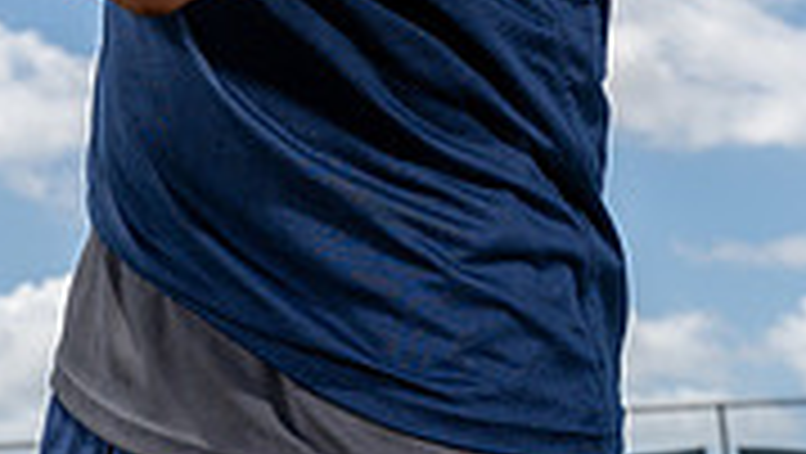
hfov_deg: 19.8
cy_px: -526
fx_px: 2310
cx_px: 342
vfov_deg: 10.2
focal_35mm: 108
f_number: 7.1
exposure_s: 1/1250
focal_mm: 41
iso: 250
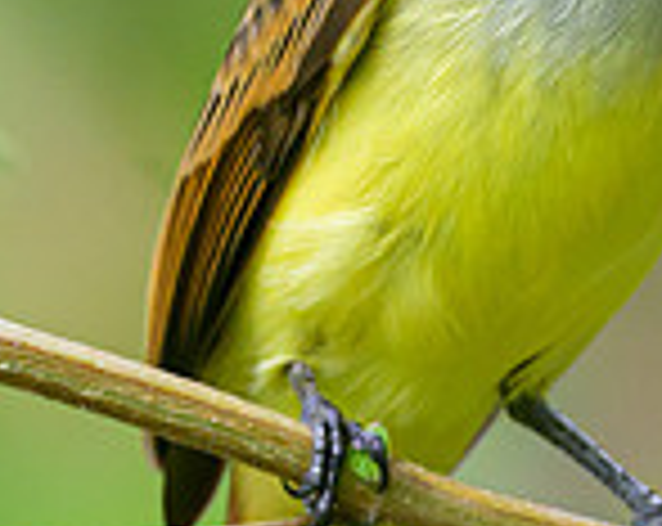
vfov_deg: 0.4
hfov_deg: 0.5
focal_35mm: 4231
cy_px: 303
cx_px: 768
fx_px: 82732
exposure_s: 1/640
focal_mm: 500
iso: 400
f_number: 5.6
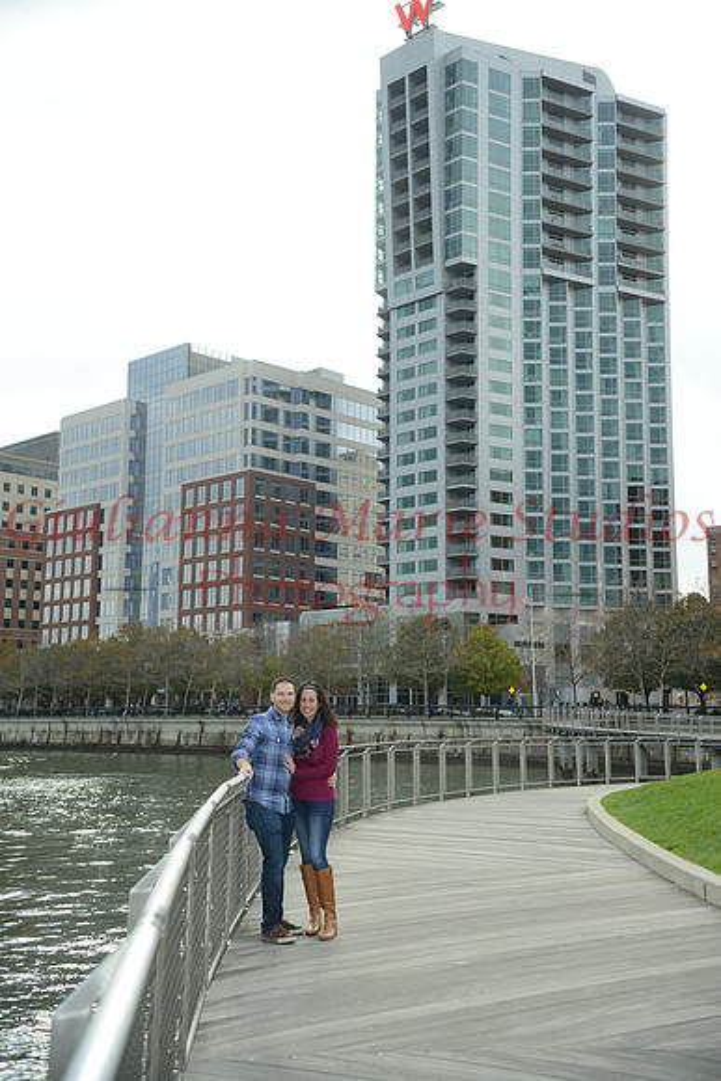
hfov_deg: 35.1
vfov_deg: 50.7
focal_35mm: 38
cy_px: 540
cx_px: 360
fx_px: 1141
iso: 250
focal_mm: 38
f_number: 5.6
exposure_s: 1/250
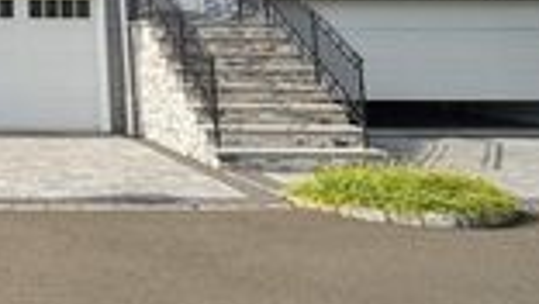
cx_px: -93
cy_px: -88
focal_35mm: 47
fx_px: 672
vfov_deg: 22.8
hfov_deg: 35.3
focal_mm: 14
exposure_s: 1/100
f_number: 7.1
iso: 100
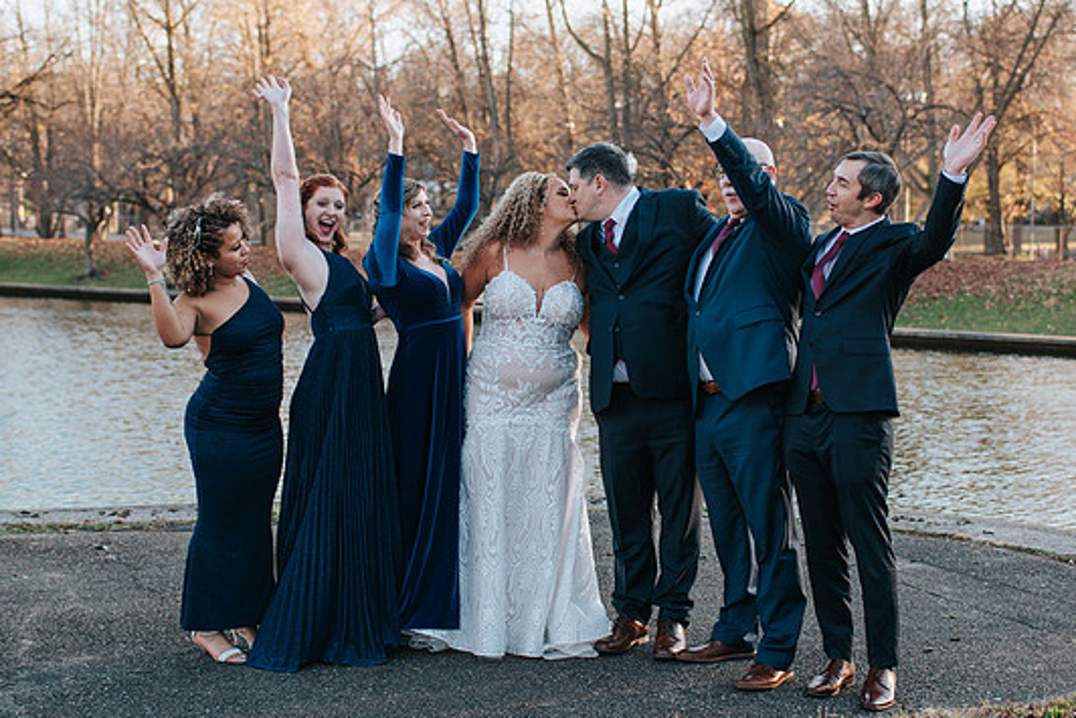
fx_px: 1764
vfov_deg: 23.0
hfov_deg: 33.9
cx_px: 560
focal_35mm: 59
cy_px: 369
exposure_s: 1/250
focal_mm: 35
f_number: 2.2
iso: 100
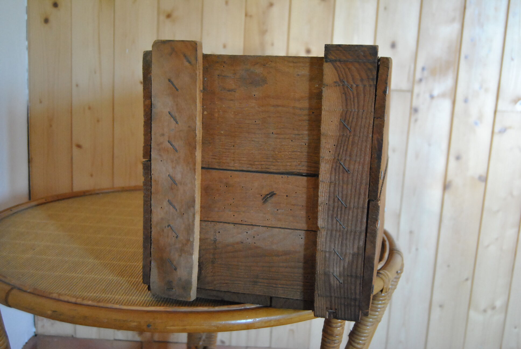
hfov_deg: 49.5
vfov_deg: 34.3
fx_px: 565
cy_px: 174
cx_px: 260
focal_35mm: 39
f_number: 4
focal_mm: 26
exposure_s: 1/25
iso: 1600
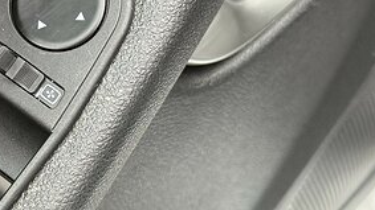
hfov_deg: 20.7
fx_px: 1004
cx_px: 32
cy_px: 100
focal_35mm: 101
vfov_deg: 12.0
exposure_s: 1/121
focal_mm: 6.76
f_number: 1.78
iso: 125
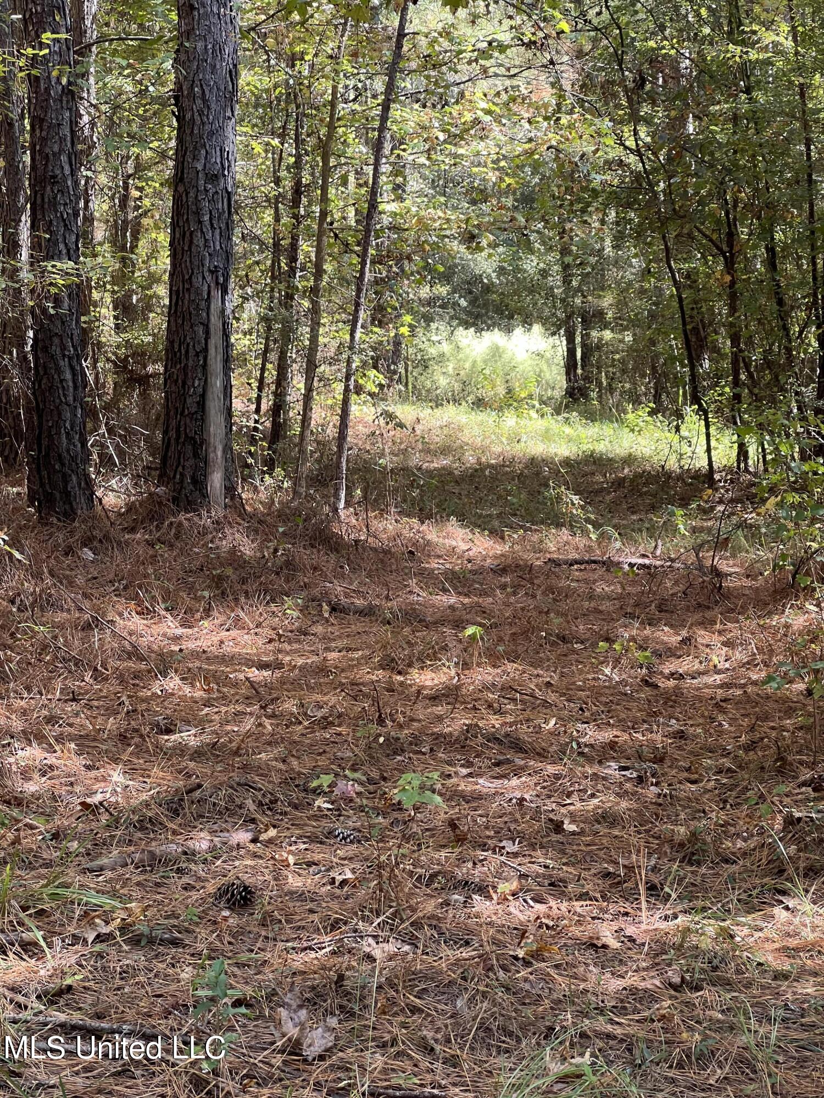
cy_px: 549
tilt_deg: -6.1
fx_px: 2444
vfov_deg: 25.3
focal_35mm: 77
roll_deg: +2.2
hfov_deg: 19.1
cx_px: 412
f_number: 2.8
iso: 160
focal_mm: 9
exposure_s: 1/99
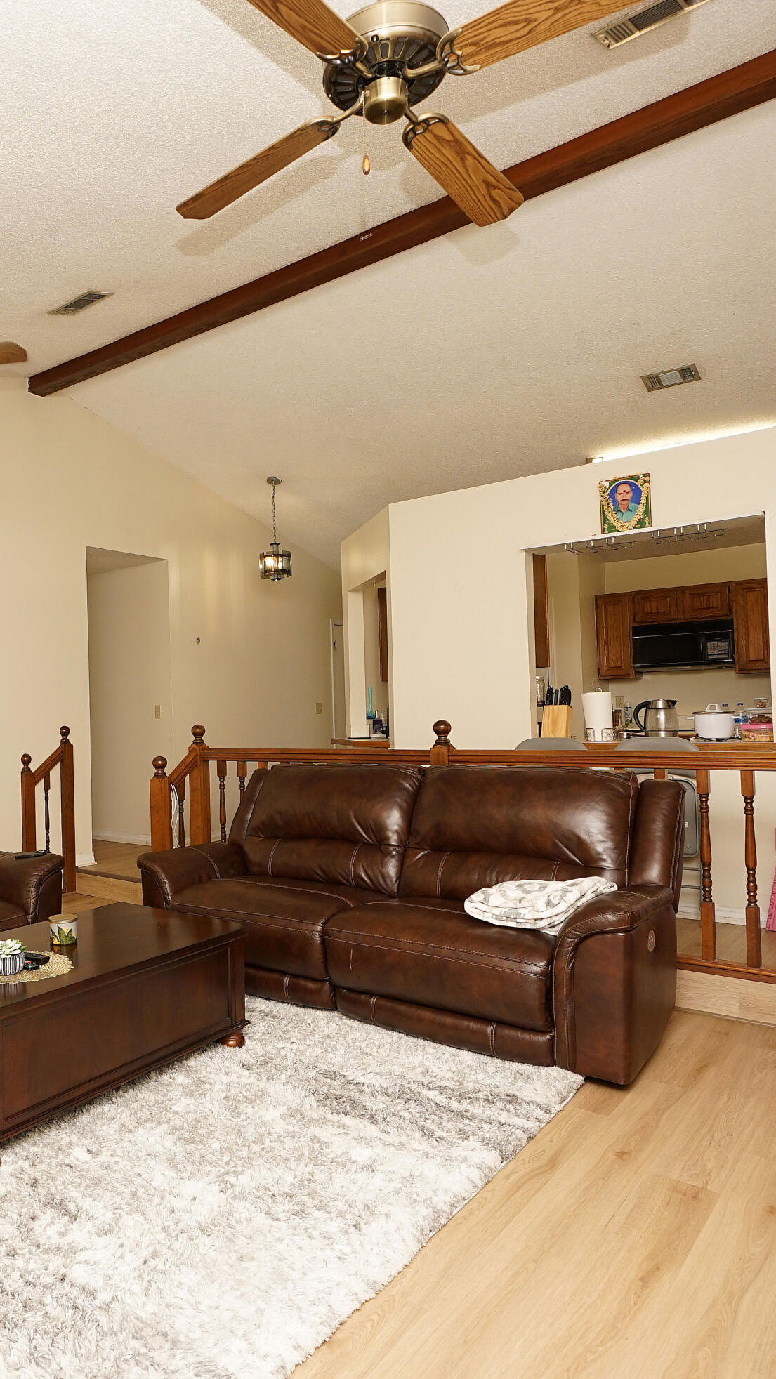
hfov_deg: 45.8
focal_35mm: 24
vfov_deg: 76.3
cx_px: 183
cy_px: 698
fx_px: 878
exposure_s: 1/60
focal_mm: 10
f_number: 4
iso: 320
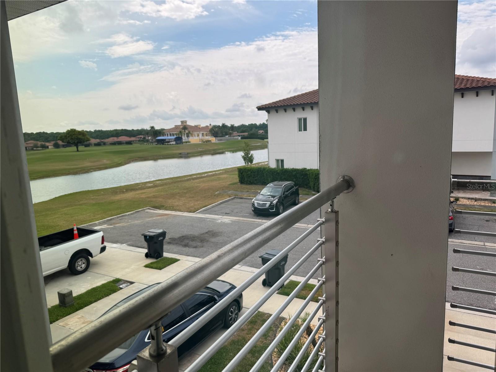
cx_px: 248
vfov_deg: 56.8
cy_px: 186
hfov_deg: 71.6
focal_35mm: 24
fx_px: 344
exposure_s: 1/2959
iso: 80
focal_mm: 6.76
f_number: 1.78
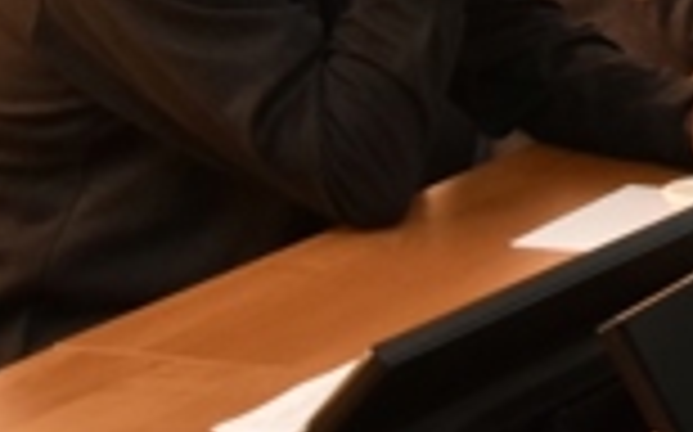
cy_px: -338
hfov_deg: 10.8
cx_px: 1678
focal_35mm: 164
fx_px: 3095
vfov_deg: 7.7
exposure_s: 1/80
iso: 640
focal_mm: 22
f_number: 6.3
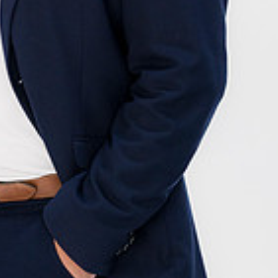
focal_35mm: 203
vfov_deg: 8.6
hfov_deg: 8.6
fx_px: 1844
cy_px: -22
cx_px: 20
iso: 800
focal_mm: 75
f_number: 3.2
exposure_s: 1/125
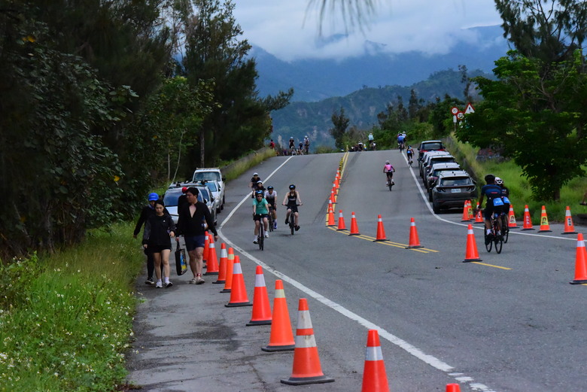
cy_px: 196
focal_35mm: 135
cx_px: 294
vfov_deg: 10.2
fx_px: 2202
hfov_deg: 15.2
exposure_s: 1/3200
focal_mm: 135
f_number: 14
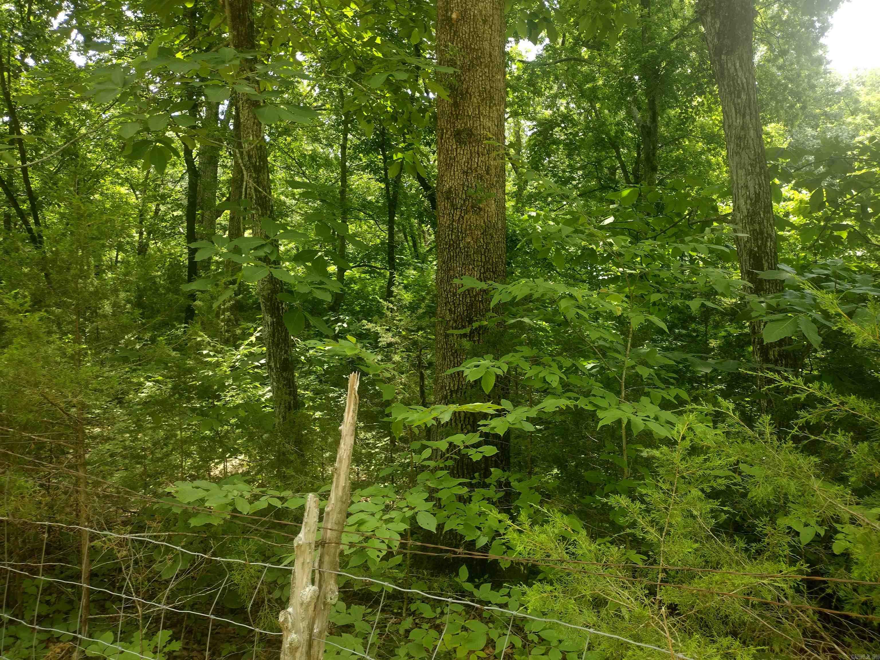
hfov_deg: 65.3
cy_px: 330
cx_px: 440
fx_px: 686
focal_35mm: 27
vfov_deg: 51.4
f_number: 1.7
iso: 100
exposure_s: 1/132
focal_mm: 4.71
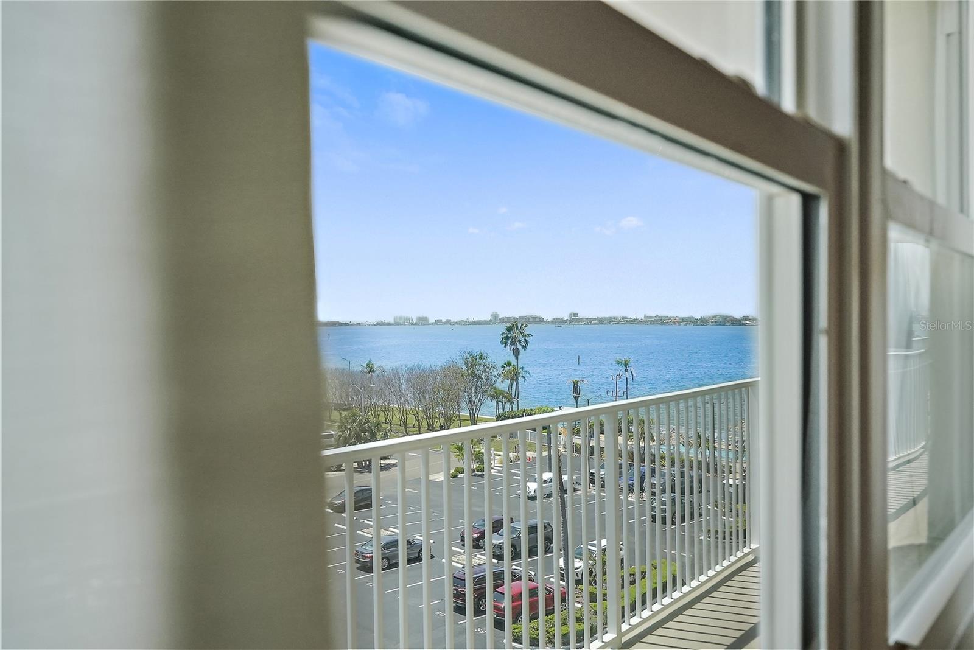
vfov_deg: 41.7
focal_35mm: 32
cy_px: 325
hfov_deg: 59.5
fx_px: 853
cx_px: 487
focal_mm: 31.5
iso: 1600
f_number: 5.6
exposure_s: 1/1250
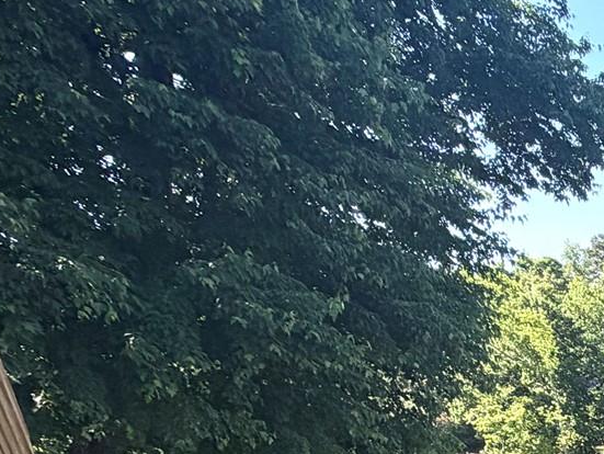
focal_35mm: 52
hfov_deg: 24.6
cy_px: 702
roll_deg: +1.7
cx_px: 982
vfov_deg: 22.4
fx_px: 908
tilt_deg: -20.3
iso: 50
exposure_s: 1/502
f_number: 2.2
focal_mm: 2.22
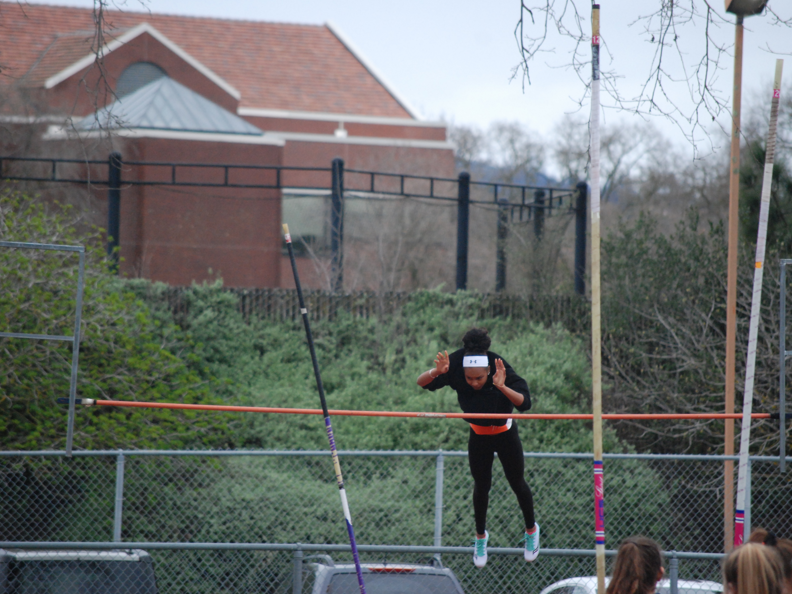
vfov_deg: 5.2
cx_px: 407
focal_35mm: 284
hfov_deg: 7.0
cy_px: 297
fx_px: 6487
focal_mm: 175
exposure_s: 1/1000
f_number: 5.6
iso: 1000
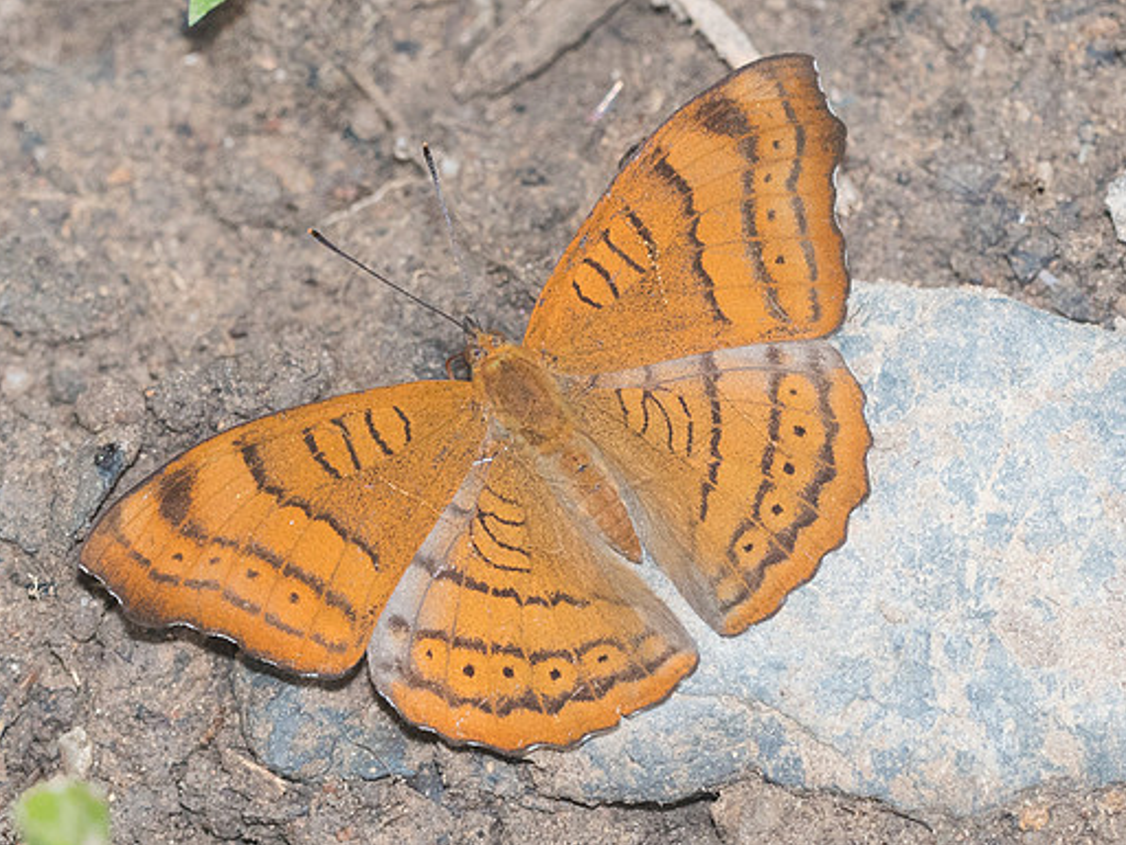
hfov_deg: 3.5
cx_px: 639
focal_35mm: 564
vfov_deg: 2.6
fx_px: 18350
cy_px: 449
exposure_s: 1/250
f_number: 5.6
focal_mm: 150
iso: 800
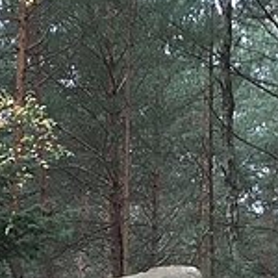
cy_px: 524
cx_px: 141
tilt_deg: -2.5
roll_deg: -1.3
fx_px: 1399
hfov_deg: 11.3
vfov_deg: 10.6
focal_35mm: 154
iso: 25
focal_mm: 4.15
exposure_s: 1/33
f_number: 2.2
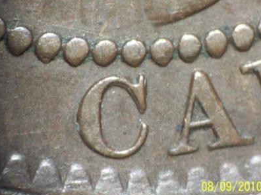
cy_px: 104
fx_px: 1229
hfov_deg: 12.1
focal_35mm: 163
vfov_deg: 9.1
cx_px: 130
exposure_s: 1/30
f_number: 4.9
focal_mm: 22.4
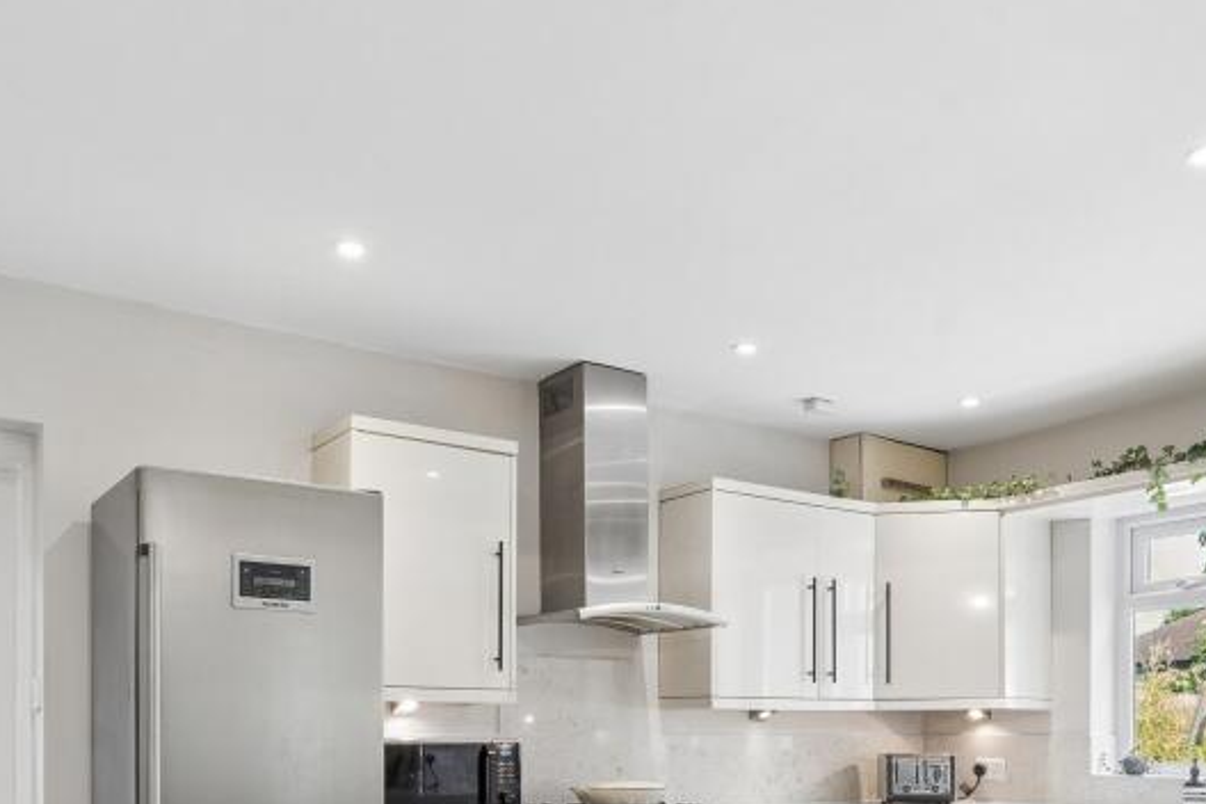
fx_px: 1105
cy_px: 750
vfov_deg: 36.9
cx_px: 646
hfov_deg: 57.2
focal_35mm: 33
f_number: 8
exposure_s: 1/25
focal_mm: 17
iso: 640
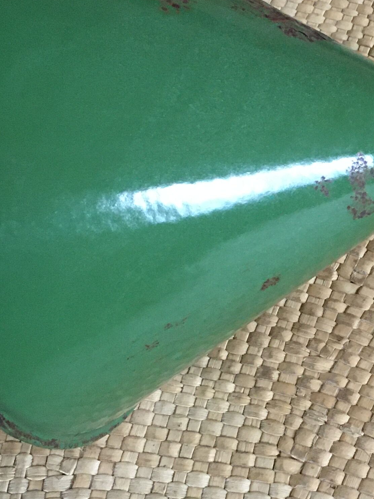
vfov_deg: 24.6
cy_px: 314
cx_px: 364
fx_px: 1138
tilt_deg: -57.0
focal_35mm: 79
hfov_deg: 18.2
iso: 200
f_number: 2.2
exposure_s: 1/20
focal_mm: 4.15
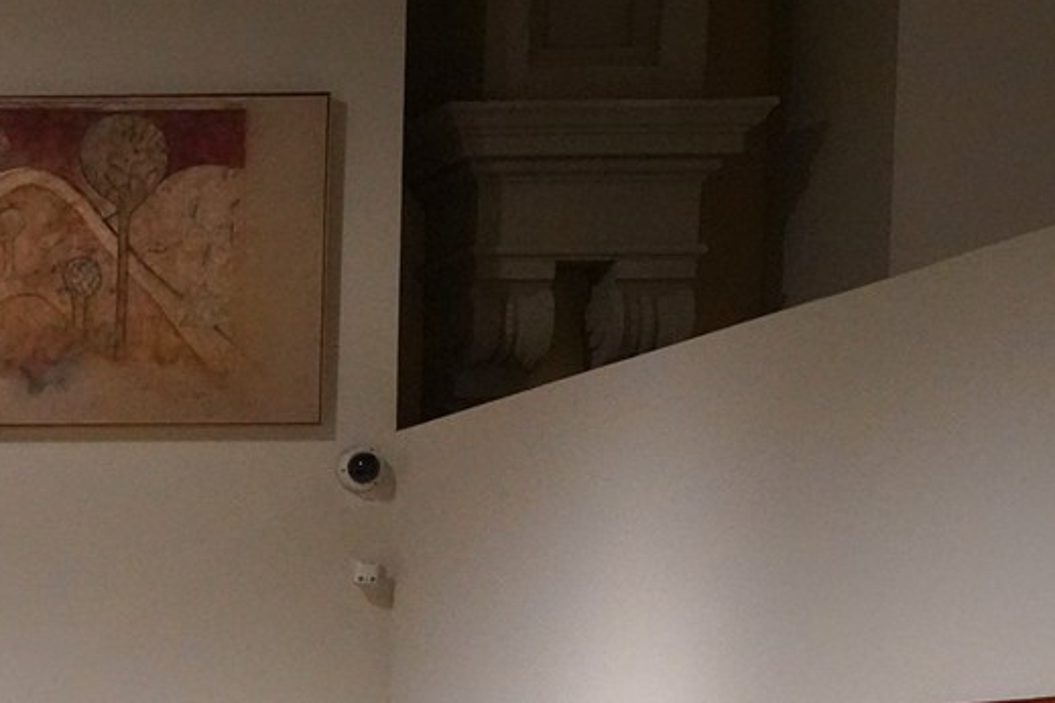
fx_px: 4513
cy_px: 1083
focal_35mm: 154
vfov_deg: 8.7
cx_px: -974
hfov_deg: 12.0
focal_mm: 40
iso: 6400
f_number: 8
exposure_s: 1/80
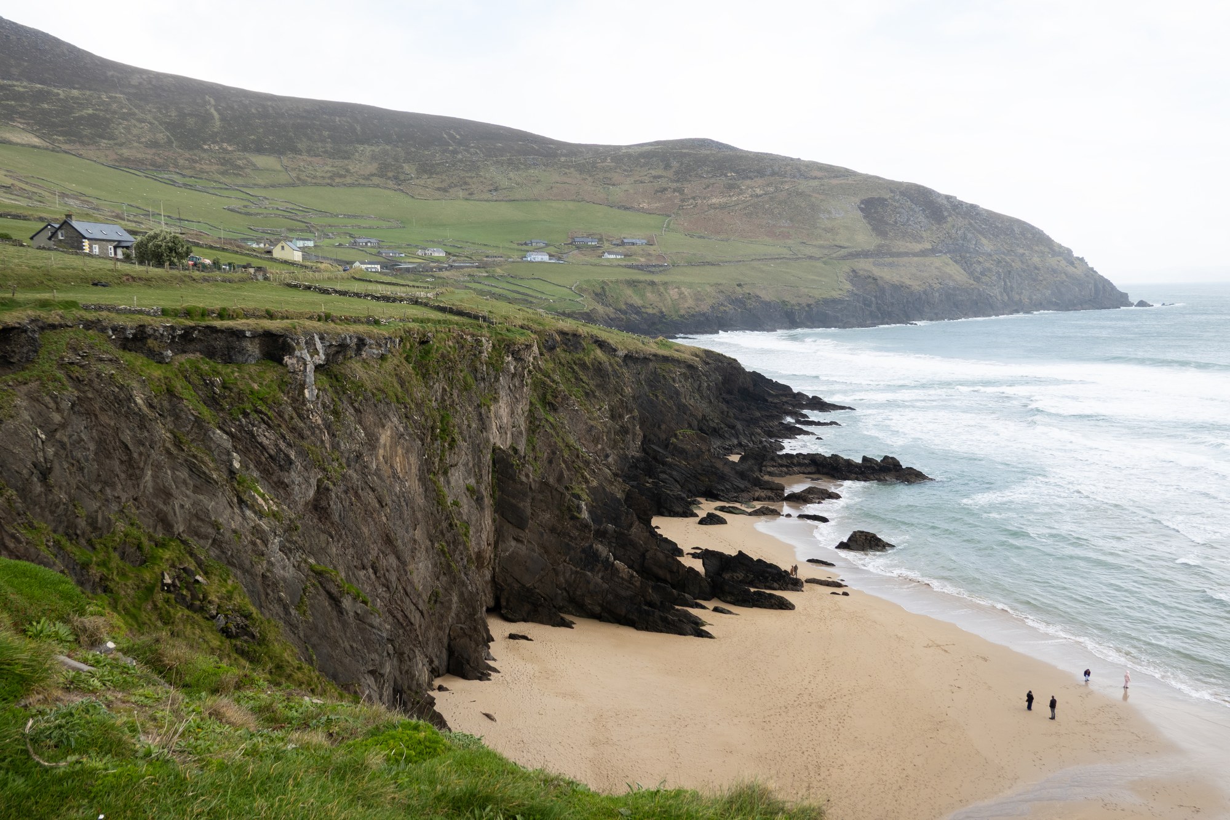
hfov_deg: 61.9
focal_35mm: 30
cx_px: 615
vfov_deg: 43.6
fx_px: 1025
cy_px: 410
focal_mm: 11.06
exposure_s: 1/200
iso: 100
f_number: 4.5
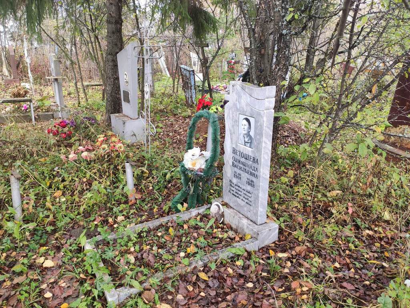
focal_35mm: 26
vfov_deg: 53.1
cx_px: 205
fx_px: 308
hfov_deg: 67.3
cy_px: 154
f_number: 1.75
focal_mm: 4.77
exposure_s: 1/120
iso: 116
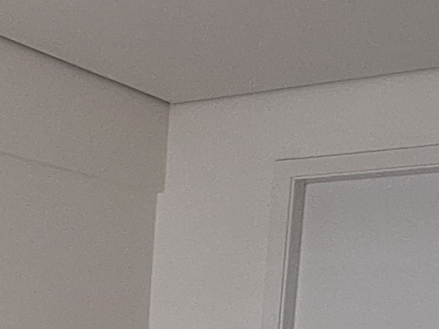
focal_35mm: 86
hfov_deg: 18.7
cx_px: -307
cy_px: 526
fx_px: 1090
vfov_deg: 15.5
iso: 100
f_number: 2.2
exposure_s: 1/40
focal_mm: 1.74
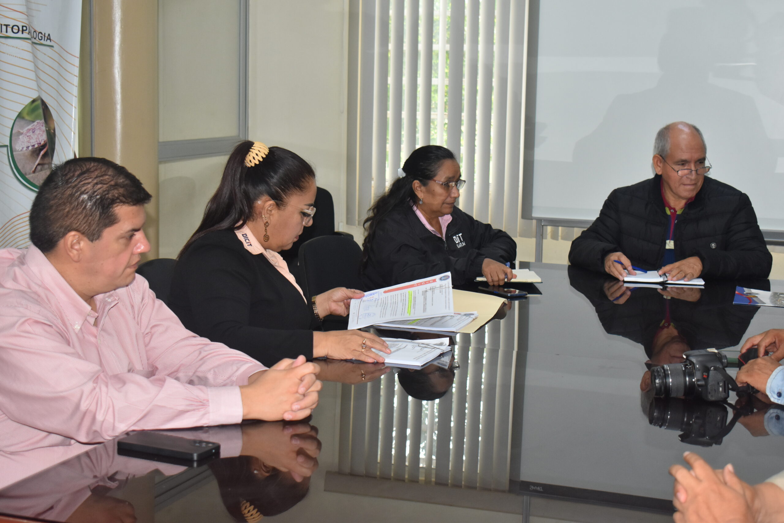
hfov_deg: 35.1
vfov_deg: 23.8
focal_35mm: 57
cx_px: 392
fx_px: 1241
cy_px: 262
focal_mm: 38
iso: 800
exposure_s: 1/100
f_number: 5
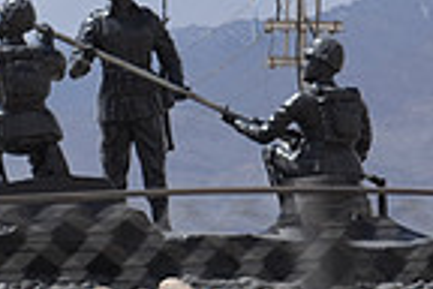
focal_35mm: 332
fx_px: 3993
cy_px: 214
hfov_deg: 6.2
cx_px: 33
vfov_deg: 4.1
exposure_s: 1/320
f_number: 9
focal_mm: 55
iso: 100
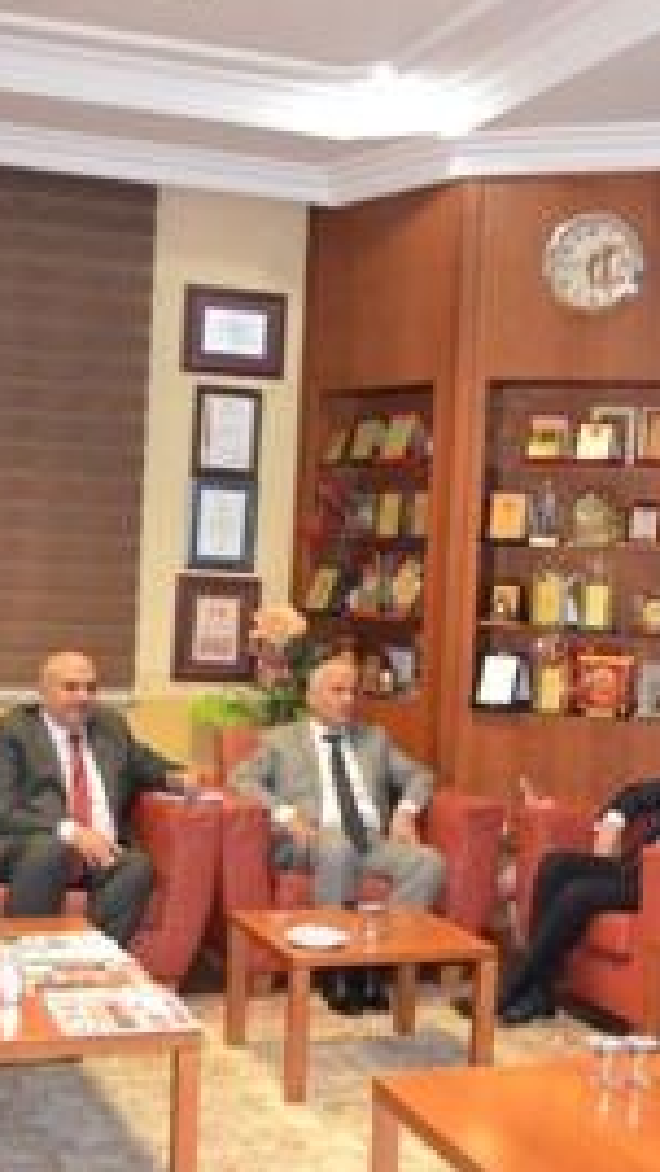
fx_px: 1550
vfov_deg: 41.4
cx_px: 433
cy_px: 645
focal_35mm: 50
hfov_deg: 23.9
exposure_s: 1/60
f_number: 3.5
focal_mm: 19
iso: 3200
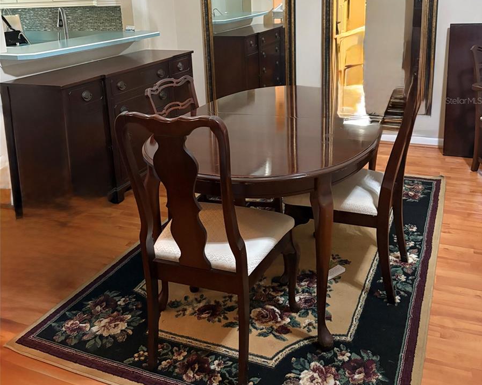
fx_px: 485
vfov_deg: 42.2
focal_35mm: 34
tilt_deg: -13.2
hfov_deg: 52.8
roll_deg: +2.2
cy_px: 100
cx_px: 242
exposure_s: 1/30
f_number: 1.6
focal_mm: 5.96
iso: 500
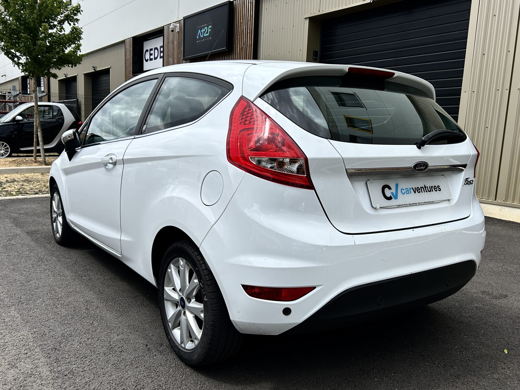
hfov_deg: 67.3
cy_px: 195
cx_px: 260
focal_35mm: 26
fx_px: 391
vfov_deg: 53.1
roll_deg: -2.3
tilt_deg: -9.2
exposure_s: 1/2994
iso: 50
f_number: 1.5
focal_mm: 5.7
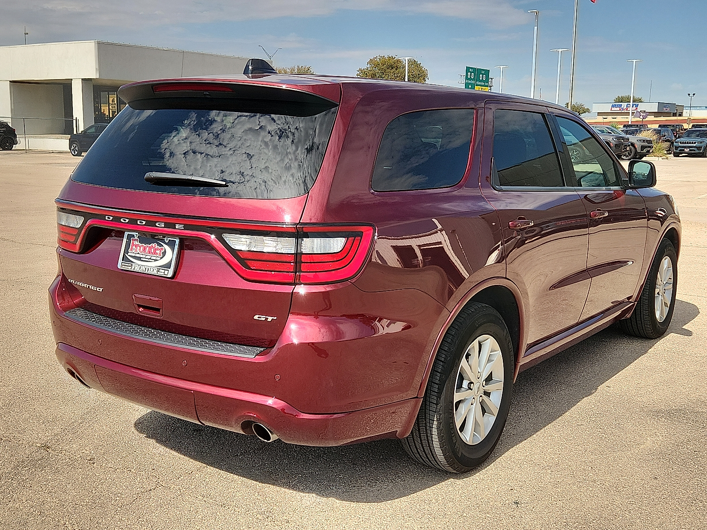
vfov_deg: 58.9
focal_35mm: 23
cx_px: 354
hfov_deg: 73.9
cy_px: 265
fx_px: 470
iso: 50
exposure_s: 1/1667
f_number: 1.8
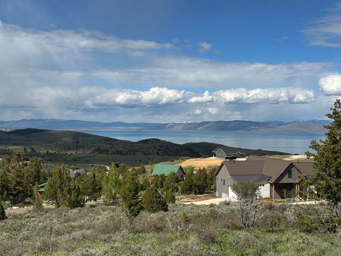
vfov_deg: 30.3
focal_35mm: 48
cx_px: 170
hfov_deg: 39.7
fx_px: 473
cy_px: 128
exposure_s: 1/7092
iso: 64
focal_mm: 6.86
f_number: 1.78
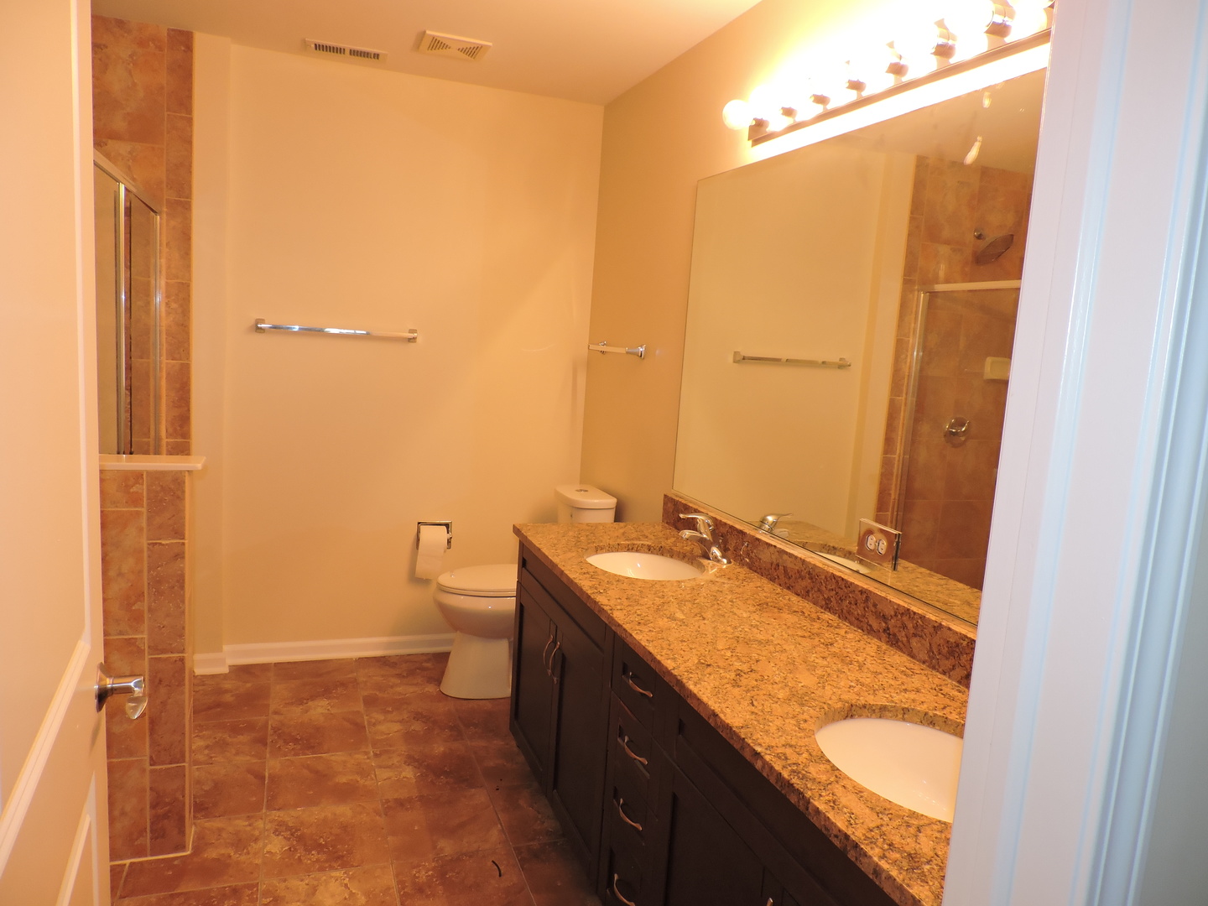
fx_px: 838
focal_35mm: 24
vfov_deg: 56.8
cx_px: 604
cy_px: 453
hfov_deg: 71.6
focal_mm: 4.3
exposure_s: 1/40
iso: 250
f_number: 3
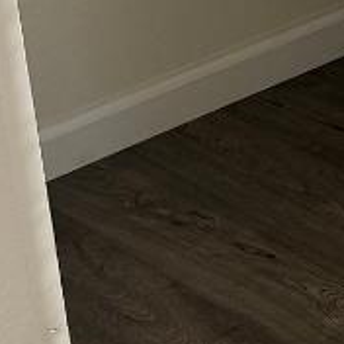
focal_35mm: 181
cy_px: -451
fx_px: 2035
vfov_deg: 8.8
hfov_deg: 8.1
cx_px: 1069
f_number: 1.78
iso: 80
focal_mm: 6.76
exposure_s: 1/1385
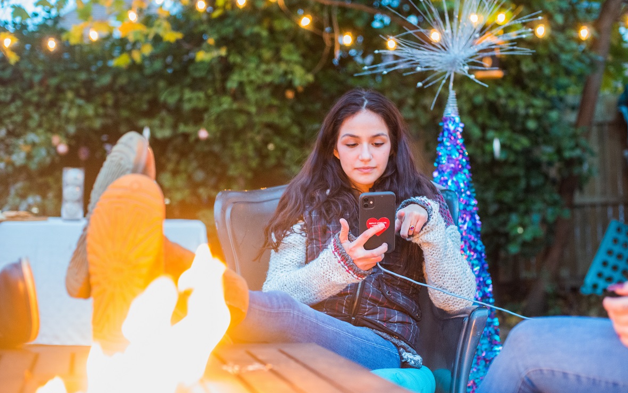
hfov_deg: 38.9
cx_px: 311
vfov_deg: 24.9
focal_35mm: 52
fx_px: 890
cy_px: 193
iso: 4500
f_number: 3.5
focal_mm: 50
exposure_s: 1/50
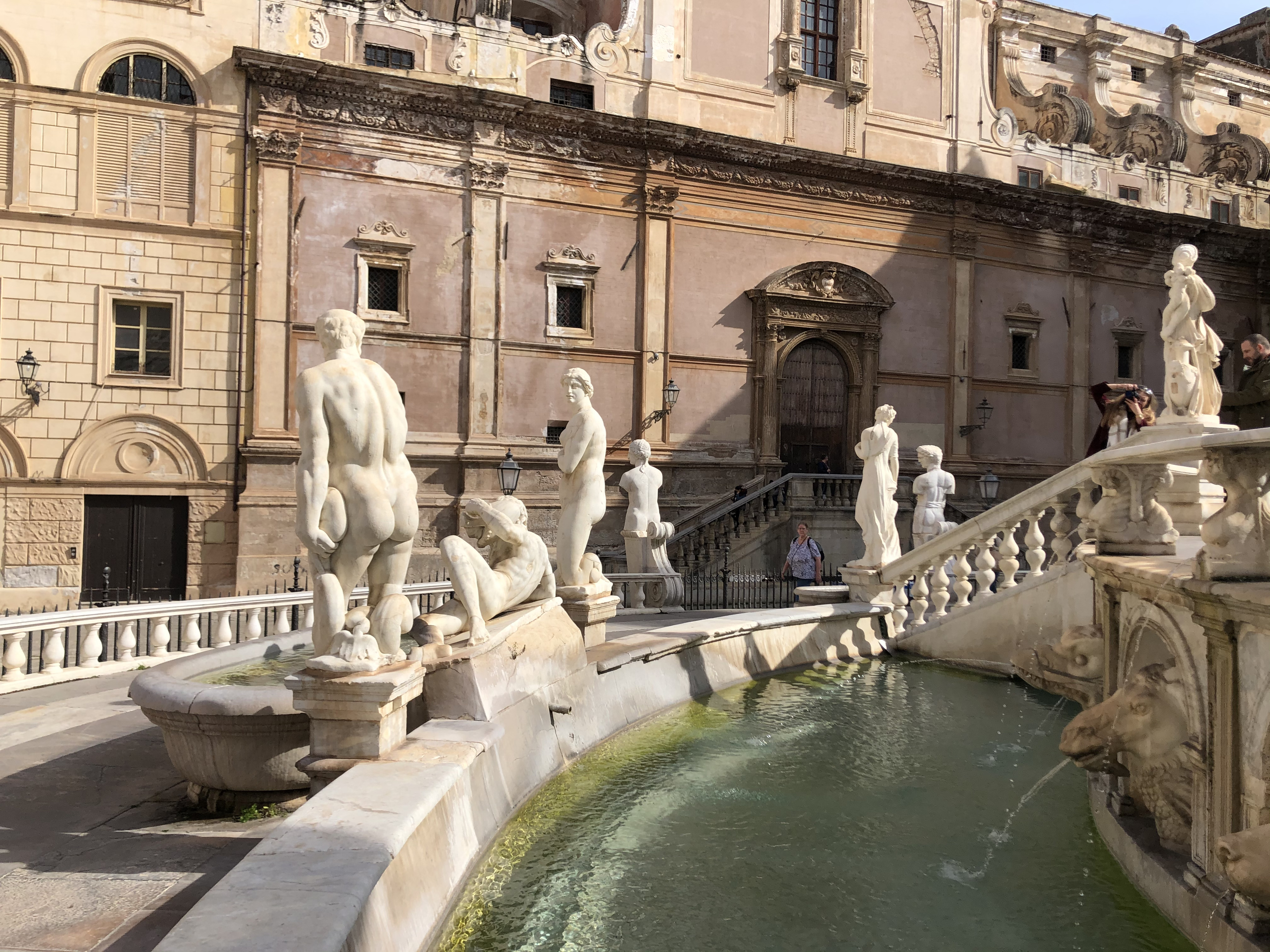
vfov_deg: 49.7
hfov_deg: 63.4
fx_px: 1027
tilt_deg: +1.1
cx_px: 635
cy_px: 476
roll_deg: -0.2
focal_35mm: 28
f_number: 1.8
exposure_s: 1/2404
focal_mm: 4
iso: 20
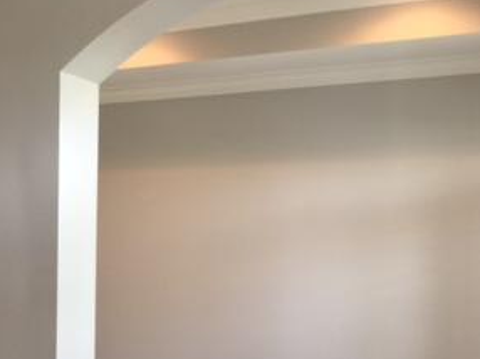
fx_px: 901
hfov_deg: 28.7
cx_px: 49
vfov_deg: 22.3
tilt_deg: -0.5
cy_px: 277
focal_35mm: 65
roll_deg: -2.3
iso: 32
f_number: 2.2
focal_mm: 4.15
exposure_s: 1/15
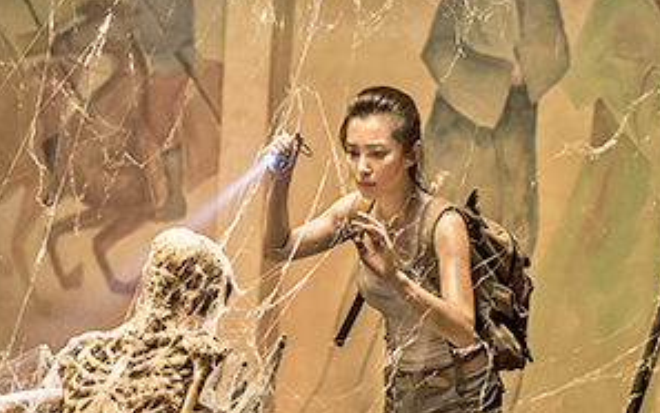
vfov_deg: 13.6
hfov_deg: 21.6
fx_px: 1728
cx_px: 280
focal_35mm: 96
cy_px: 266
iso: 3200
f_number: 2.8
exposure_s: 1/160
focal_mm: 70
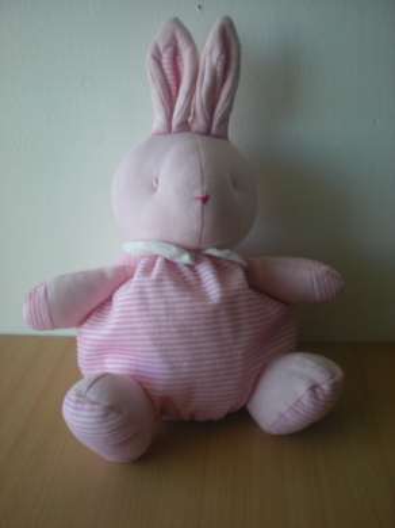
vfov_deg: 49.0
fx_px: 579
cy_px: 264
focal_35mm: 38
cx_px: 198
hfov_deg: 37.7
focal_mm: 6.3
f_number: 3.1
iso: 74
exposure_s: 1/59.5
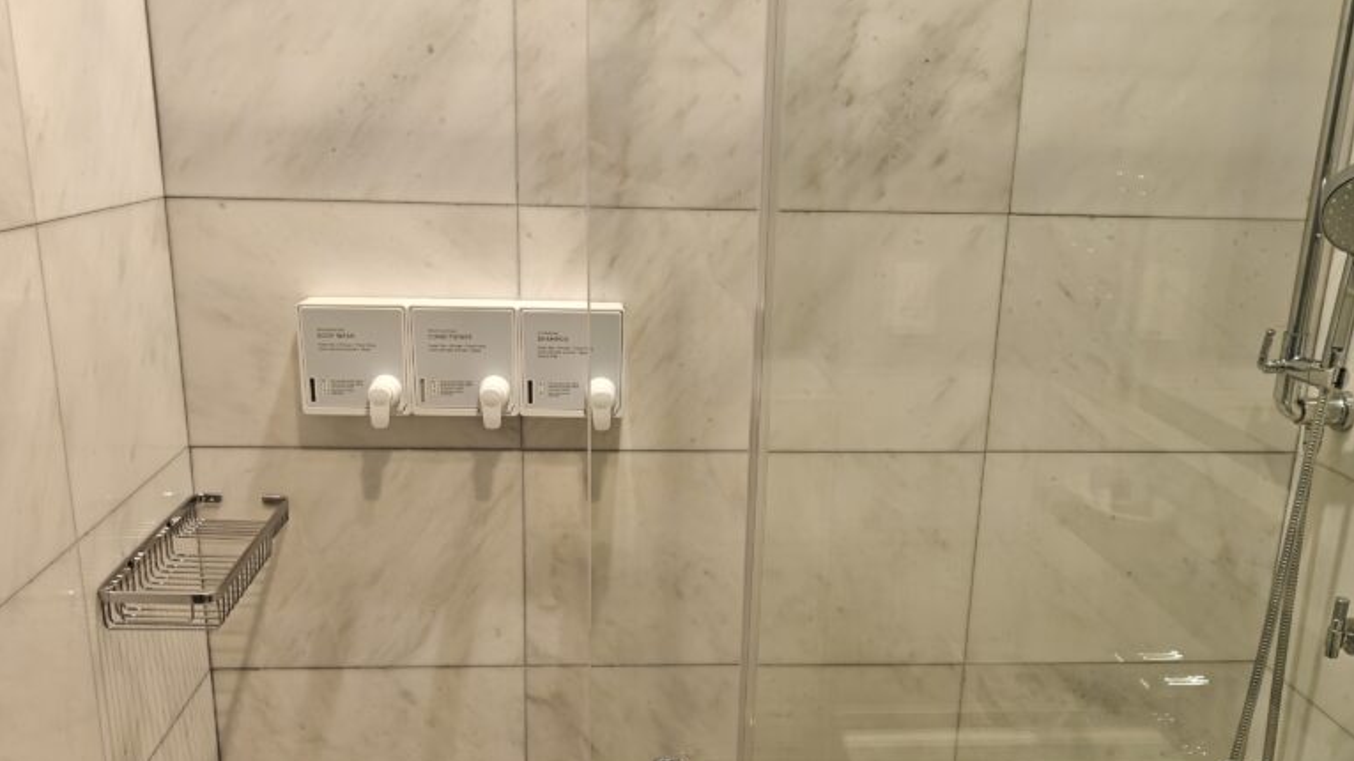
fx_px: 1256
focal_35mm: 35
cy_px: 529
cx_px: 676
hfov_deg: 56.6
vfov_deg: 33.3
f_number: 1.8
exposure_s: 1/100
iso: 400
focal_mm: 5.59
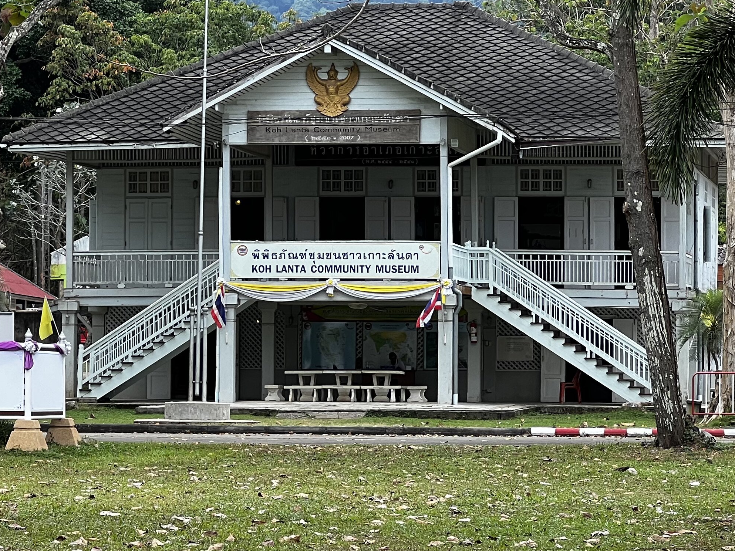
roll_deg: -0.4
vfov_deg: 9.6
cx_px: 298
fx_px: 3291
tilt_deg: +1.1
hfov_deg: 12.7
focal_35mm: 155
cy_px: 378
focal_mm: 9
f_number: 2.8
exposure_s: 1/166
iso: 32
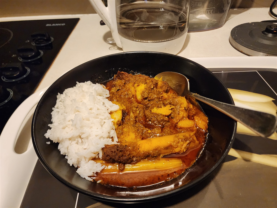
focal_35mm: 23
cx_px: 138
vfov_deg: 58.9
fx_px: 184
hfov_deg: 73.9
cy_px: 104
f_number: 1.8
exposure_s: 1/100
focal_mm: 6.4
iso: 1000
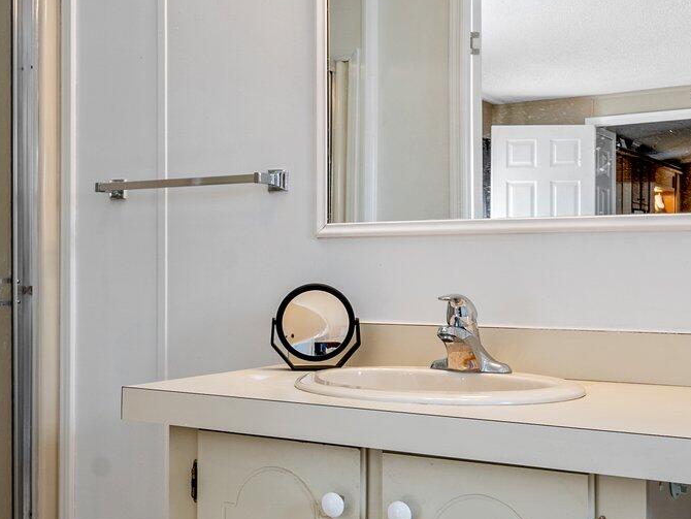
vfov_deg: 30.9
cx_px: 277
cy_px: 264
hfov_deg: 40.2
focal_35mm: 47
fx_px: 939
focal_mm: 16
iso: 80
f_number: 9
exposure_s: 1/4
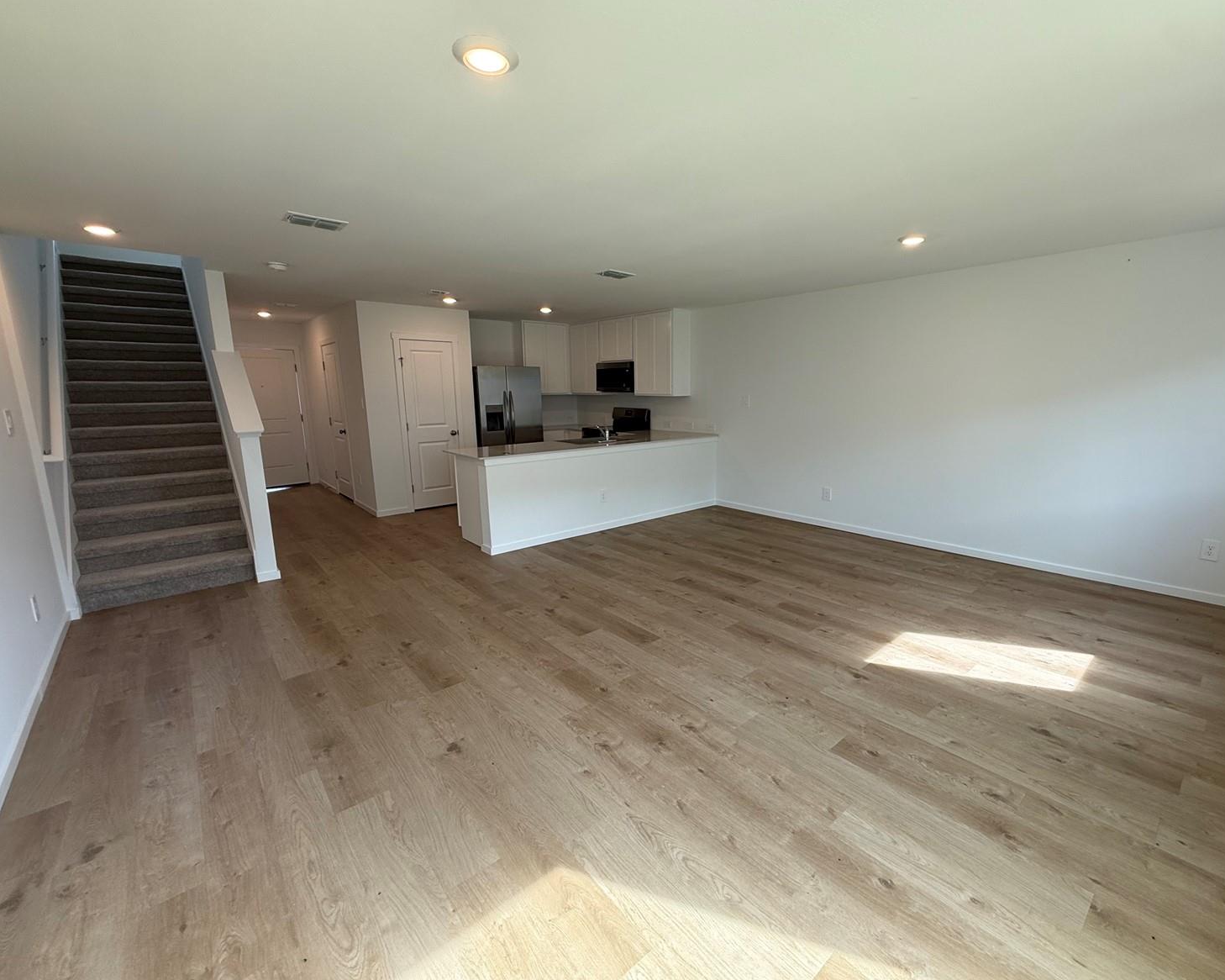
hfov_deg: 96.6
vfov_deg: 84.0
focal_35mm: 15
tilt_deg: -6.1
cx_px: 658
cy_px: 489
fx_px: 544
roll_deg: +1.0
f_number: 2.2
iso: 64
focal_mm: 2.22
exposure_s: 1/120
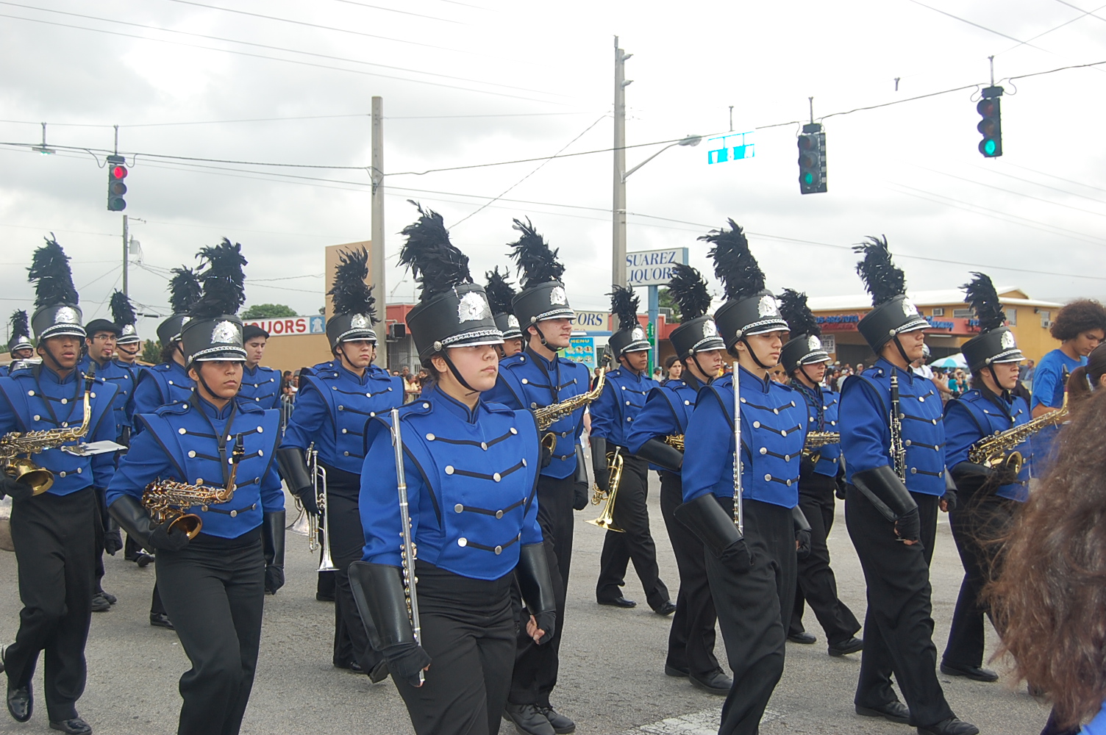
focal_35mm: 39
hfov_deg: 49.6
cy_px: 368
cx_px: 553
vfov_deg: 34.1
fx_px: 1197
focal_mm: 26
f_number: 5.6
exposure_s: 1/500
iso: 200
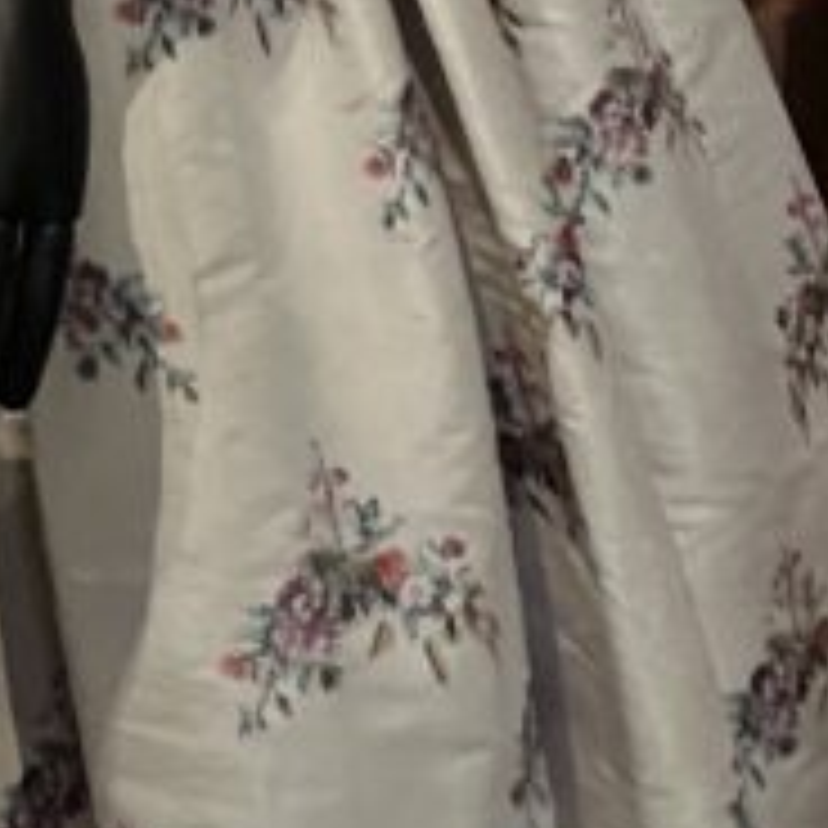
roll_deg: -1.5
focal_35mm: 138
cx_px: -126
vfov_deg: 12.6
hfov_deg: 12.4
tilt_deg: -17.1
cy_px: 99
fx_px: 3735
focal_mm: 3.99
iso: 640
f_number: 1.8
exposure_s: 1/21
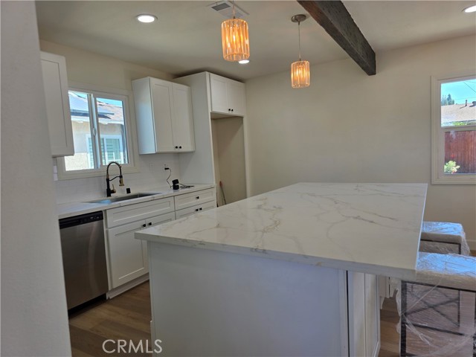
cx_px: 238
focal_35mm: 23
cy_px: 178
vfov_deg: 58.9
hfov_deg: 73.9
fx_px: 316
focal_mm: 6.3
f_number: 1.7
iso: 16
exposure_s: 1/120
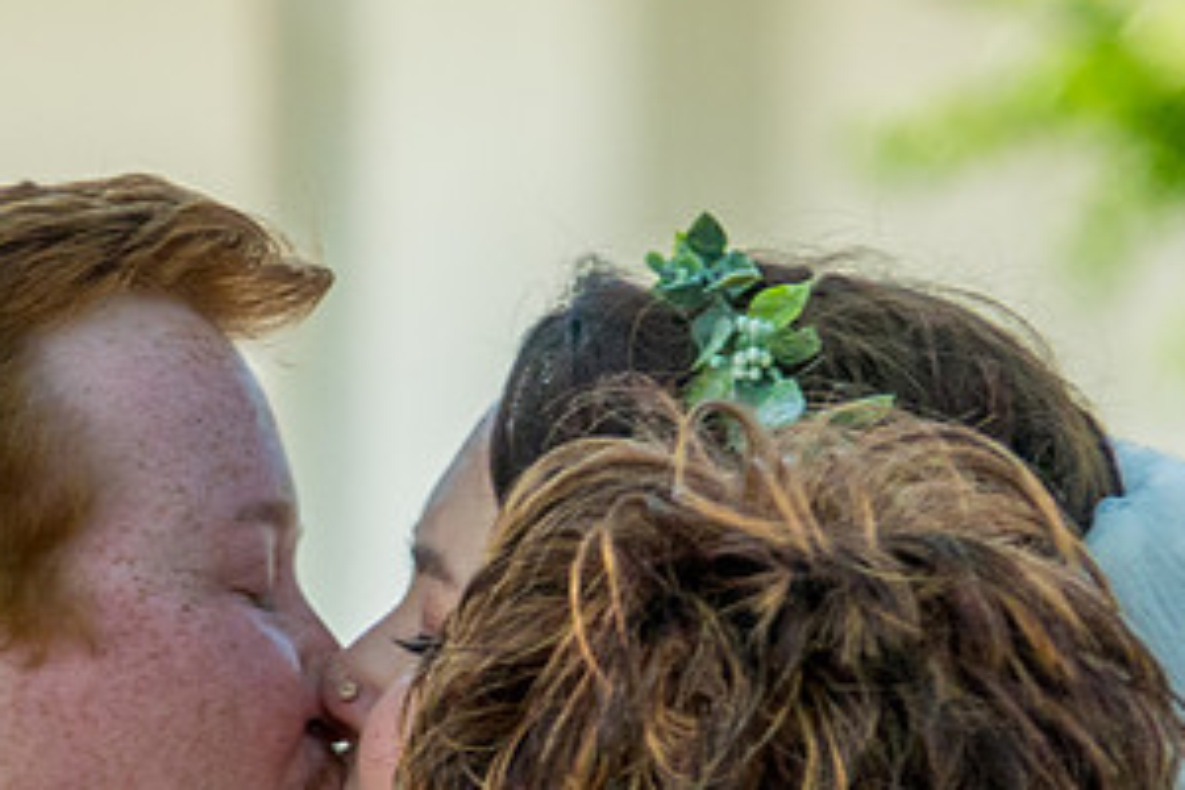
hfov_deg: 2.2
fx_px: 31367
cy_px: 681
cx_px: 336
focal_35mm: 953
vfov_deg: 1.4
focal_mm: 180.69
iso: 100
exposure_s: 1/250
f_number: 4
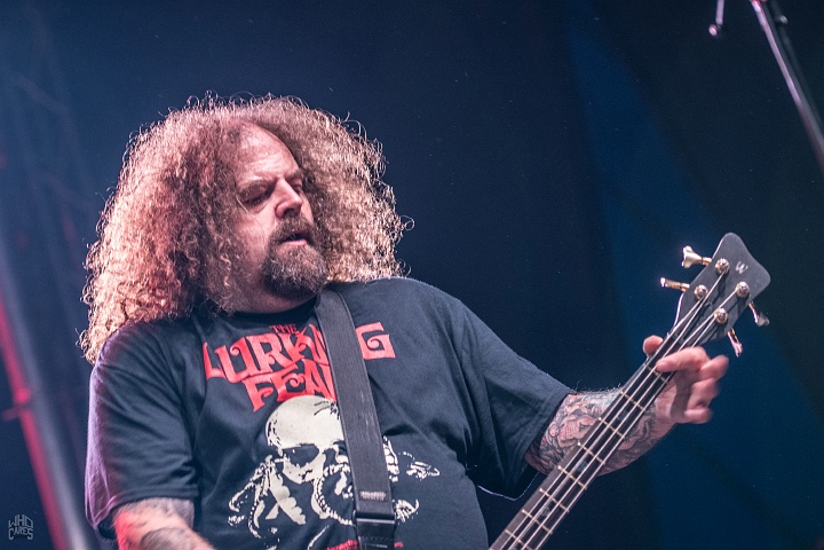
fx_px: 2678
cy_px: 275
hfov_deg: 17.5
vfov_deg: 11.7
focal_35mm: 117
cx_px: 412
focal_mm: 78
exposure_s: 1/100
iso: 1000
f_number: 2.8
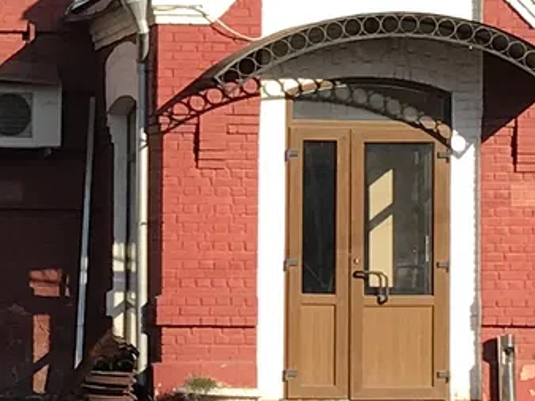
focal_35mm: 199
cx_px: -25
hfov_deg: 9.9
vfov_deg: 7.5
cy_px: 135
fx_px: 3073
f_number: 1.8
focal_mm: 3.99
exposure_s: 1/1198
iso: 20
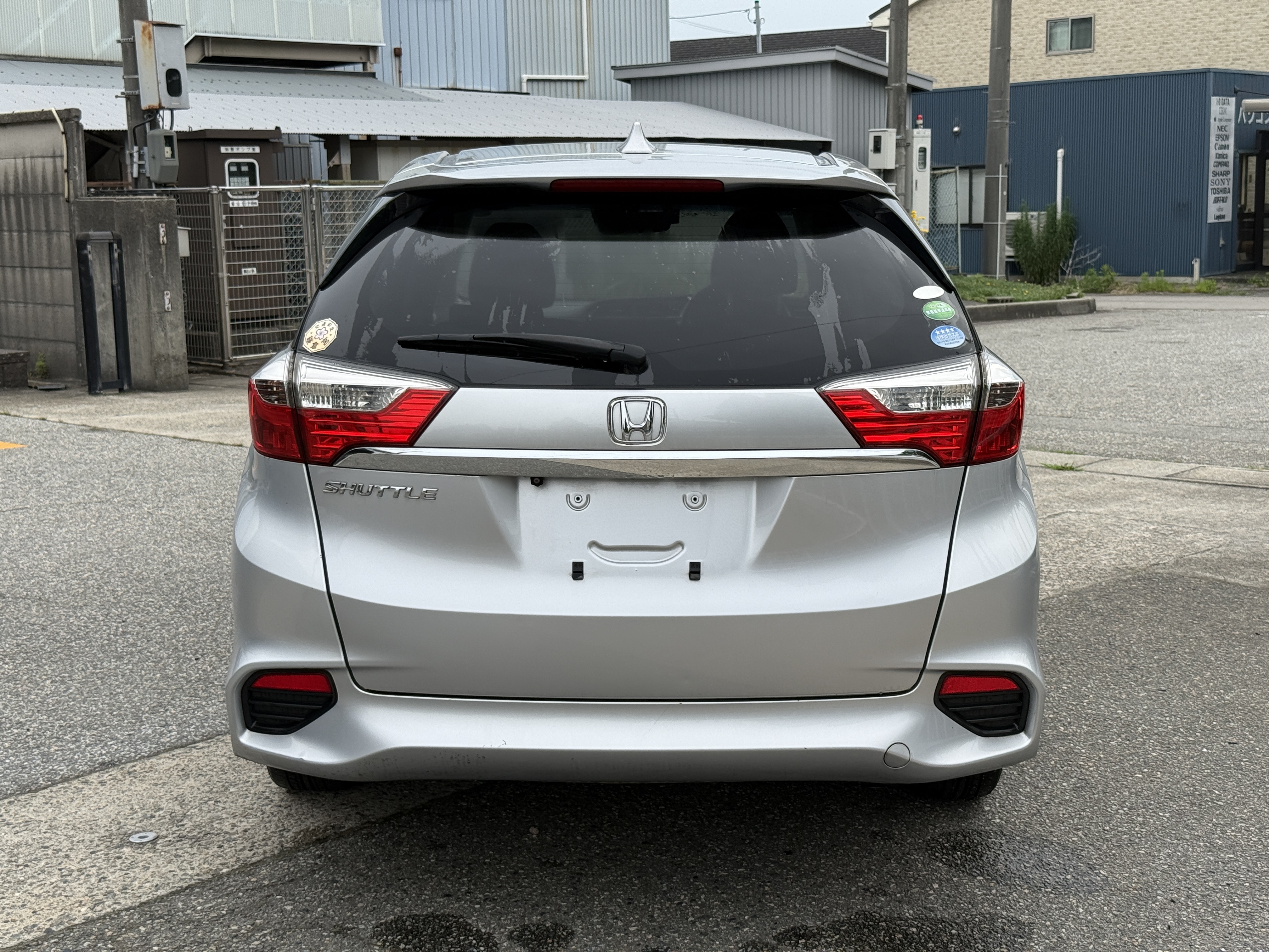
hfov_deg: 39.7
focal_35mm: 48
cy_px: 476
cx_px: 634
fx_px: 1760
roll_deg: +1.6
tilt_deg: -8.2
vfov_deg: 30.3
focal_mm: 6.76
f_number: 1.78
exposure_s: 1/1575
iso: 64
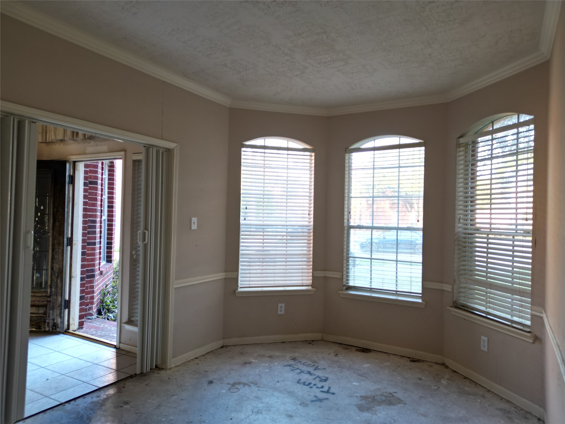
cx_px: 282
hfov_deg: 71.6
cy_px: 212
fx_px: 392
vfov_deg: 56.8
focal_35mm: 24
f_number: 1.7
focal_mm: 6.72
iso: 100
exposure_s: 1/30
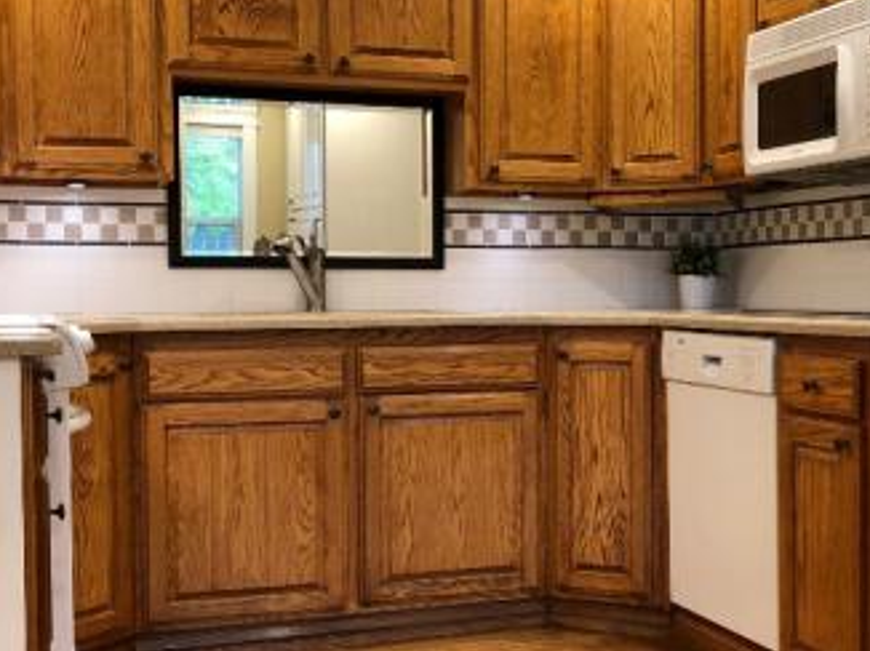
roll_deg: +0.3
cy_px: 355
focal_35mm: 55
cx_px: 584
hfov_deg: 34.6
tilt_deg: -1.2
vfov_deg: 26.5
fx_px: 1381
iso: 40
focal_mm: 3.99
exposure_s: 1/17
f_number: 1.8
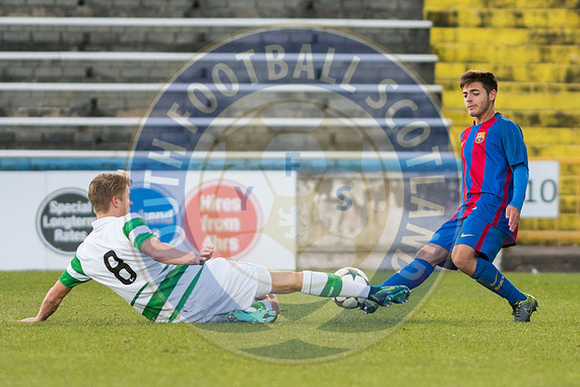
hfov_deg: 4.5
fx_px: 7364
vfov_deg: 3.0
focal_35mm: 457
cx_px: 293
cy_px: 191
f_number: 2.8
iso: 800
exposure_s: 1/1000
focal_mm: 300
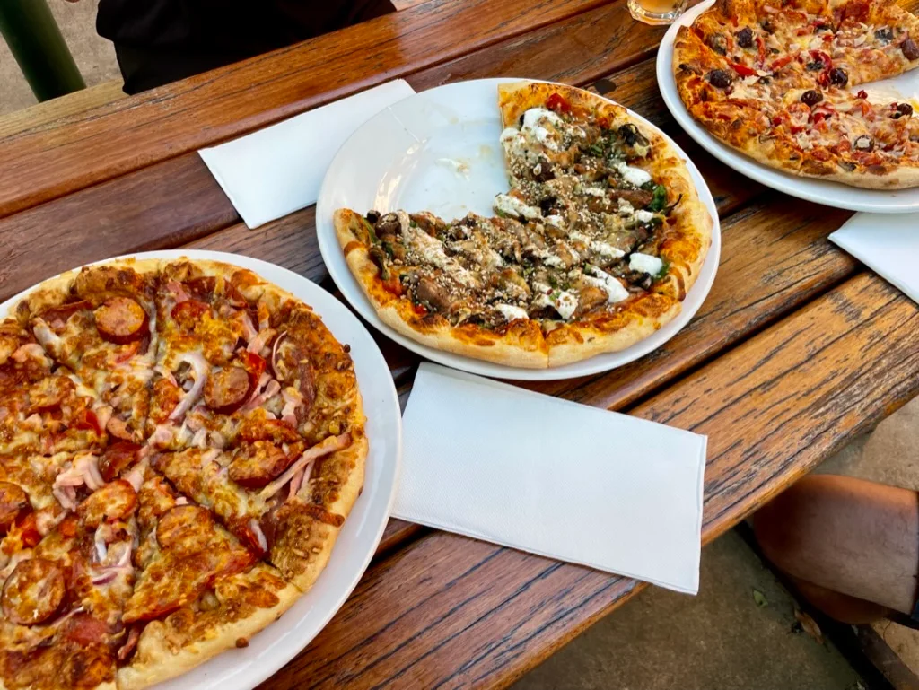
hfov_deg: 67.3
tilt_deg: -55.4
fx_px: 691
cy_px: 345
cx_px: 460
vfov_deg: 53.1
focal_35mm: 26
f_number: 1.6
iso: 32
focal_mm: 4.2
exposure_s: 1/121
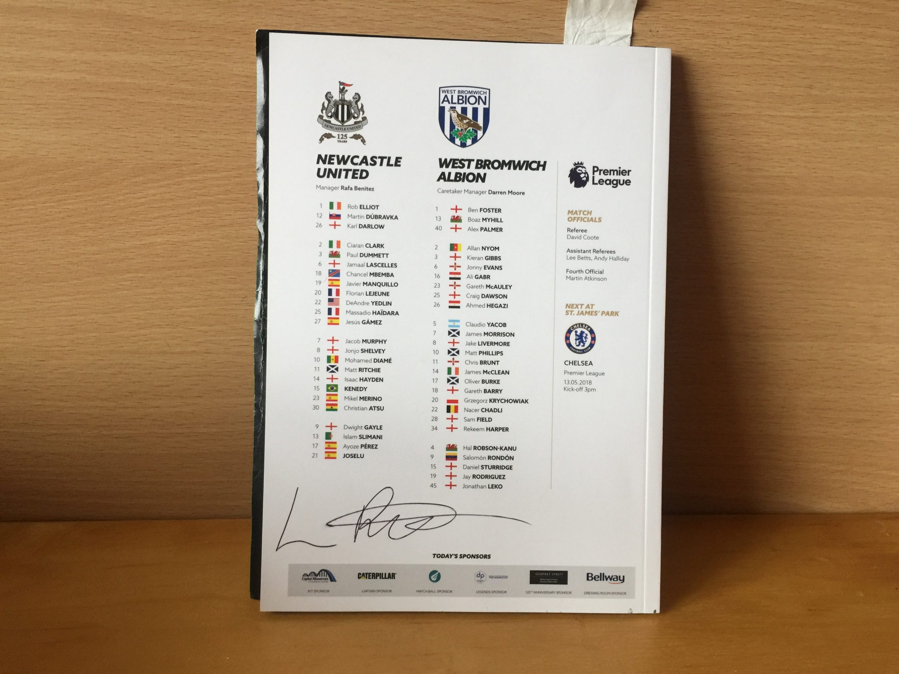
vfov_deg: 48.2
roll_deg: -1.5
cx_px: 450
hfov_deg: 61.7
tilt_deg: -17.0
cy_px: 337
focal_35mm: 29
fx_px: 753
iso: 80
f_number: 2.2
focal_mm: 4.15
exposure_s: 1/33
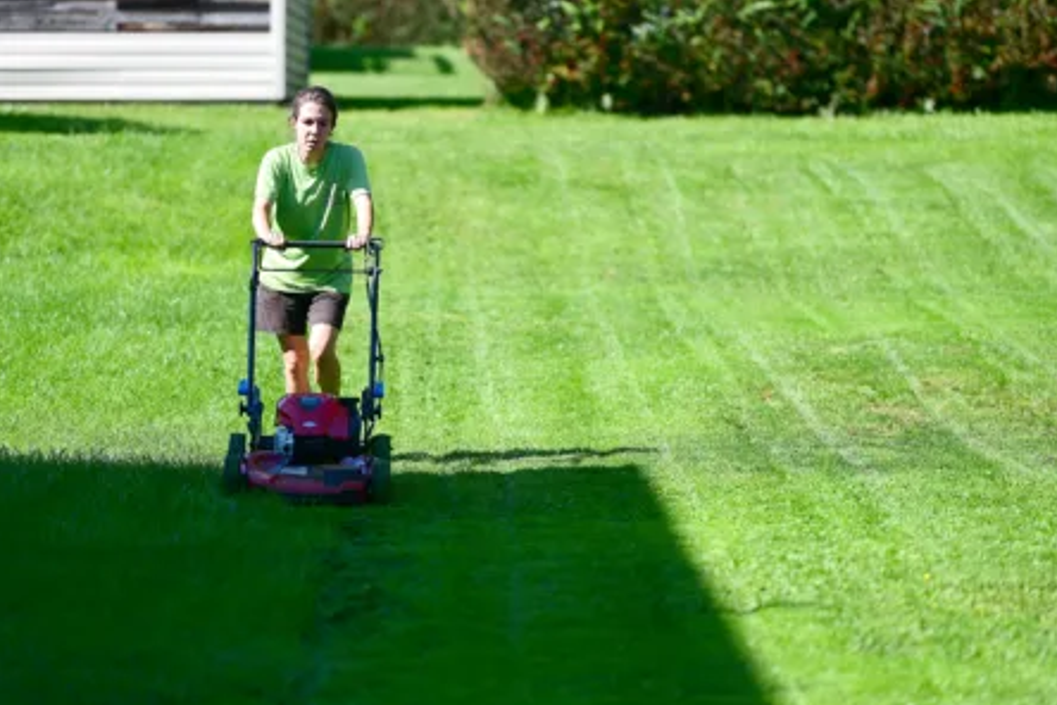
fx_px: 5960
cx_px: 527
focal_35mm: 203
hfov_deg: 10.1
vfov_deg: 6.8
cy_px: 355
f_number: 2.8
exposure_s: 1/1600
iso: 125
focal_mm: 200
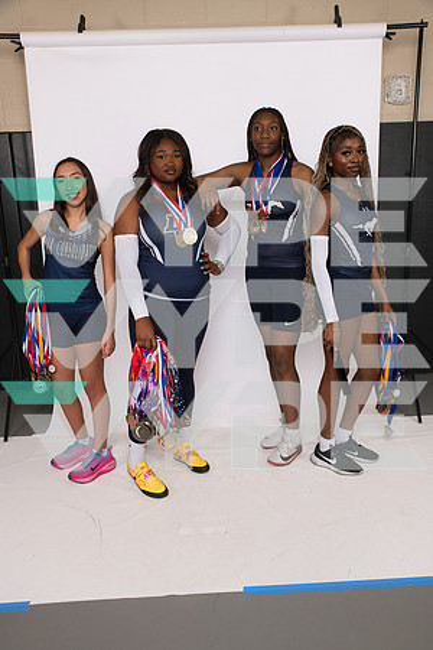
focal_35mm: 32
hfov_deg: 41.1
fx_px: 577
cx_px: 216
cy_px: 325
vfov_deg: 58.7
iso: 640
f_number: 8
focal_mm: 32
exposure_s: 1/320
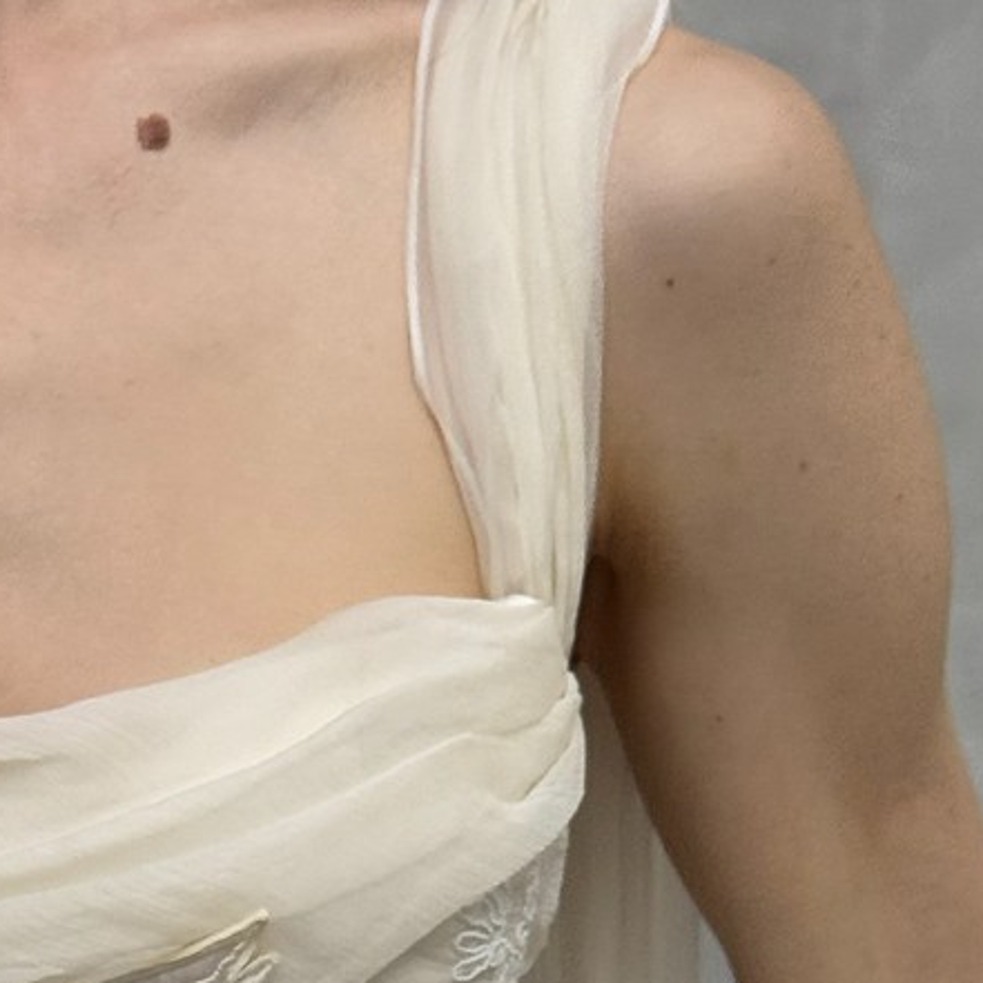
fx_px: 4948
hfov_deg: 11.2
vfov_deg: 10.9
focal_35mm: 154
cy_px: 1480
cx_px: -11
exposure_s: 1/90
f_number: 1.78
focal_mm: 6.76
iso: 100
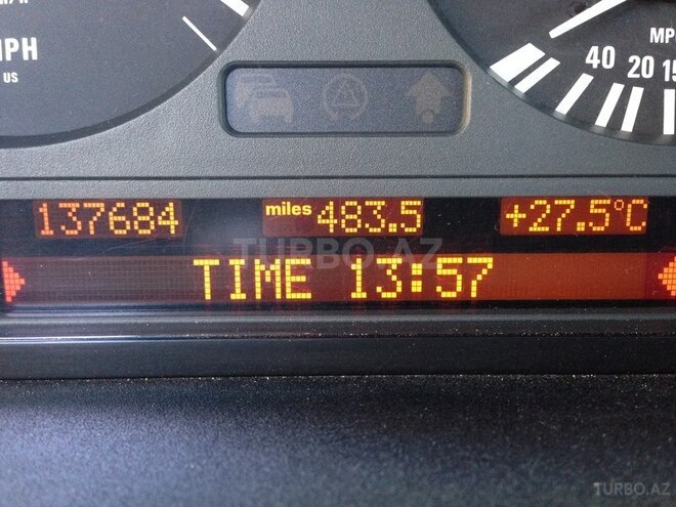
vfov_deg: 42.9
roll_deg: -0.8
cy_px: 254
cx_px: 338
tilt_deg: -28.6
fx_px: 644
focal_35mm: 33
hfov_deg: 55.4
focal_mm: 4.12
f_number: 2.4
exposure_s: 1/20
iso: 250
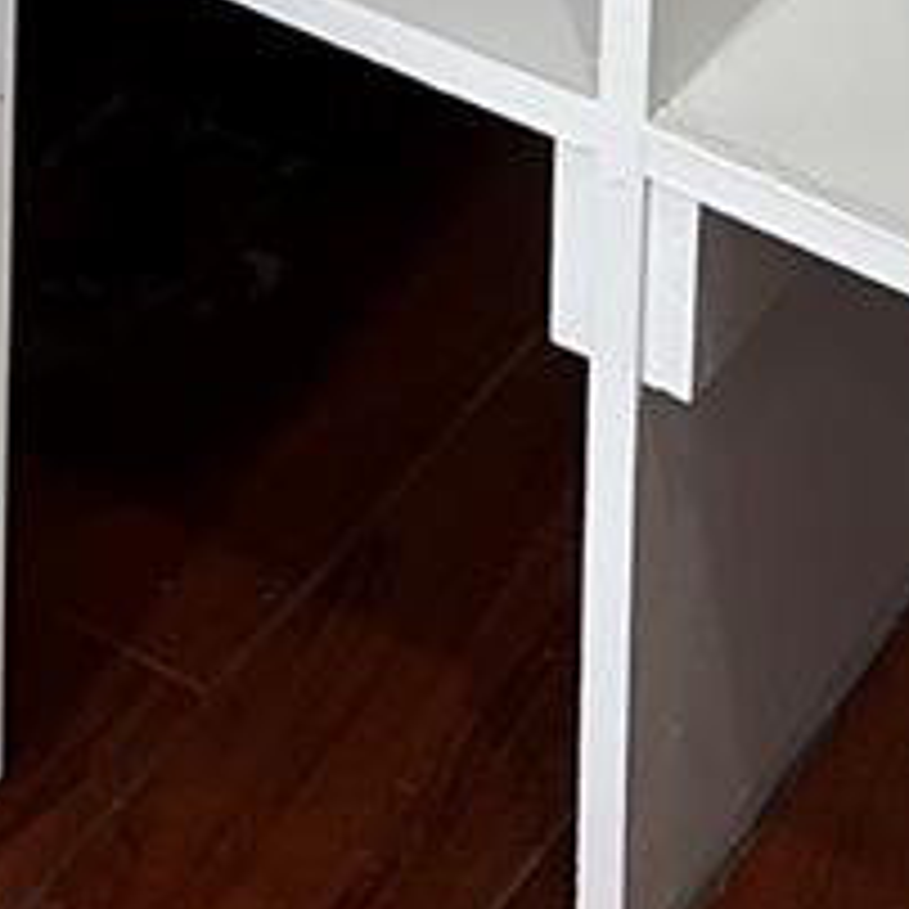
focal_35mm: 175
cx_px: -104
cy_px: -2138
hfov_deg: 9.9
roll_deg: -0.4
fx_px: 5199
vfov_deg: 8.0
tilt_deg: -11.7
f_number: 1.5
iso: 64
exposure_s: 1/120
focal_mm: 5.7
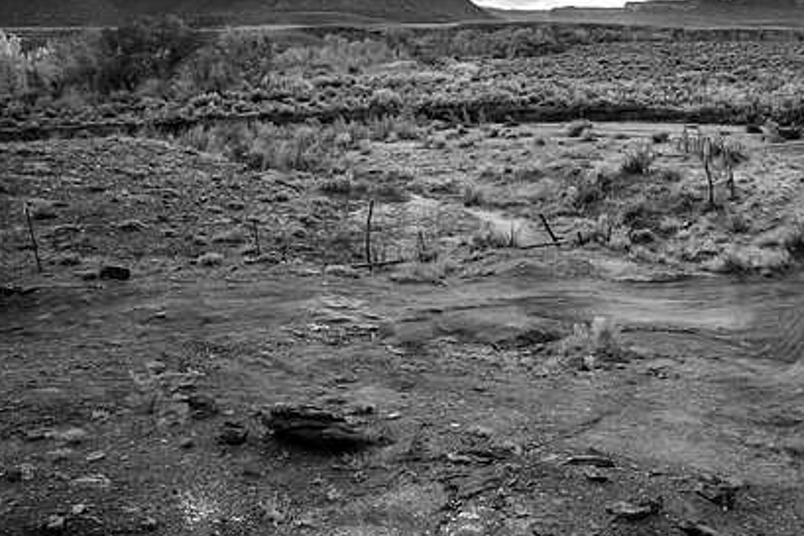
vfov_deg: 38.7
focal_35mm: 34
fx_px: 760
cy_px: 203
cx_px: 546
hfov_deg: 54.5
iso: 4000
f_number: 4.5
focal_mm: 24
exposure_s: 1/50
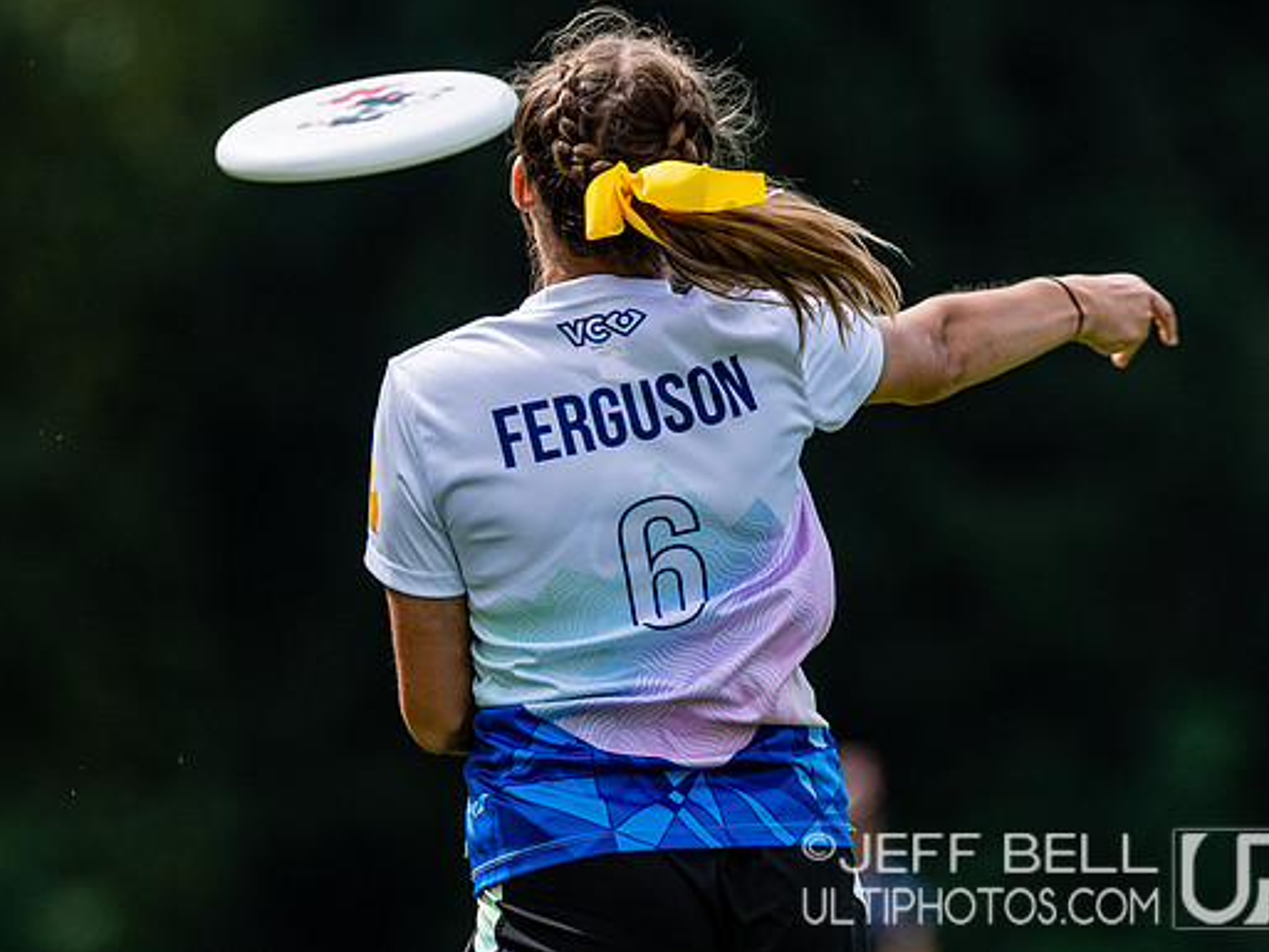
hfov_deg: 2.9
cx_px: 527
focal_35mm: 695
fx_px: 25484
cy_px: 655
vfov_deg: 2.1
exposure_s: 1/2000
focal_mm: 310
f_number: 4
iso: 200
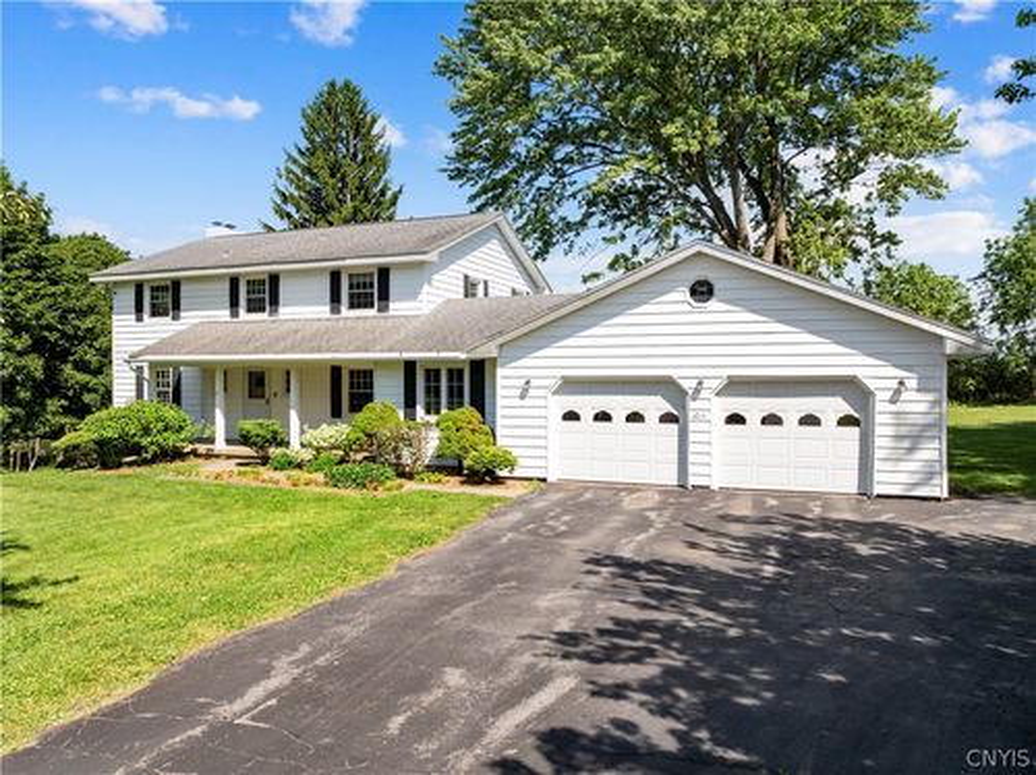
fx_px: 718
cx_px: 518
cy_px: 388
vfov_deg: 56.7
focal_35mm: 24
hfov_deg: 71.6
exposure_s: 1/2000
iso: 150
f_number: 2.8
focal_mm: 12.29
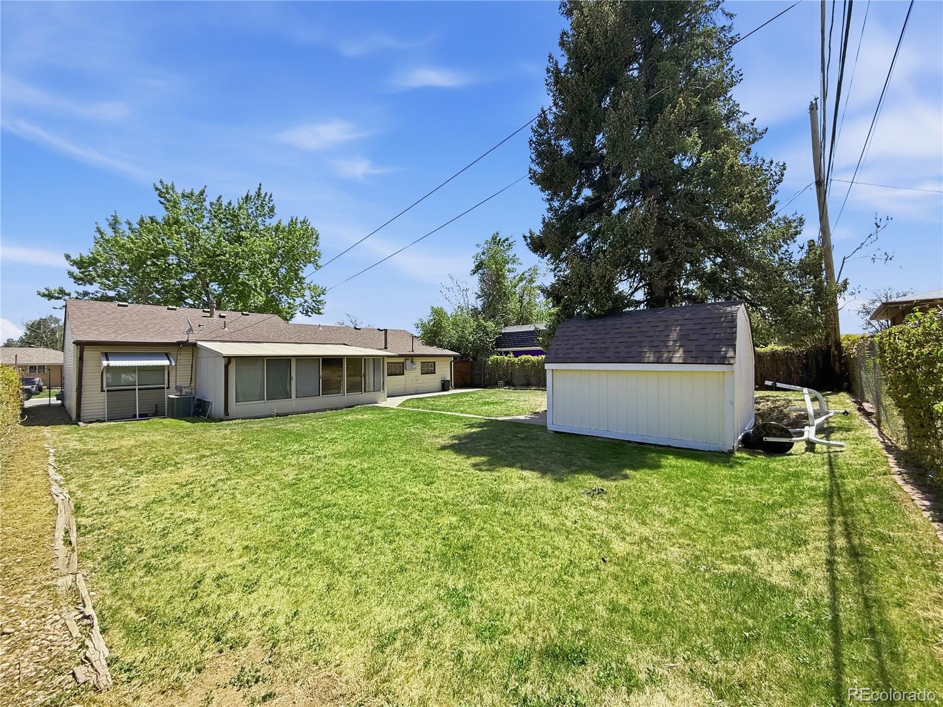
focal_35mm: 14
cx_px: 472
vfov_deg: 85.7
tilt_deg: +1.6
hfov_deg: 102.1
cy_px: 354
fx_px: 381
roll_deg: +0.1
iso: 50
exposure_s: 1/1534
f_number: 2.2
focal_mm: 2.2
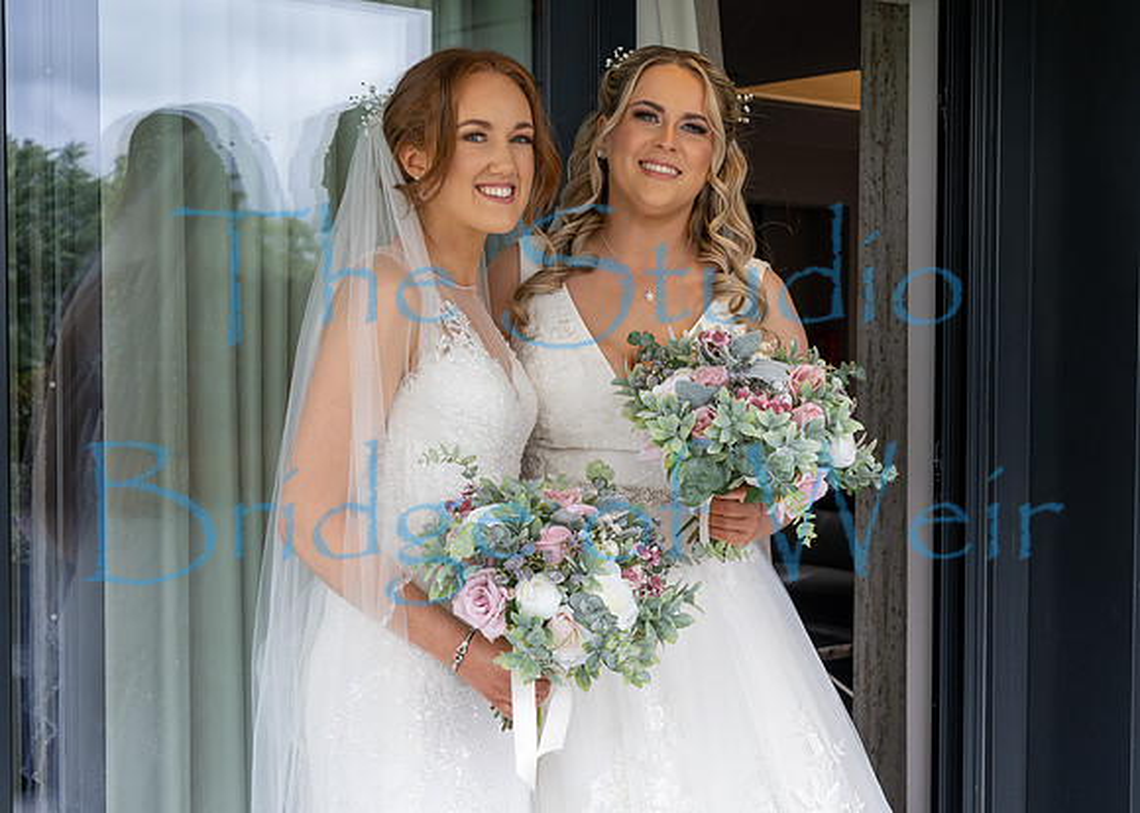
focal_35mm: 54
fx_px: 1752
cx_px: 715
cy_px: 434
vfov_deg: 26.1
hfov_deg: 35.8
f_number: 5.6
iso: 250
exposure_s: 1/250
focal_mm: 44
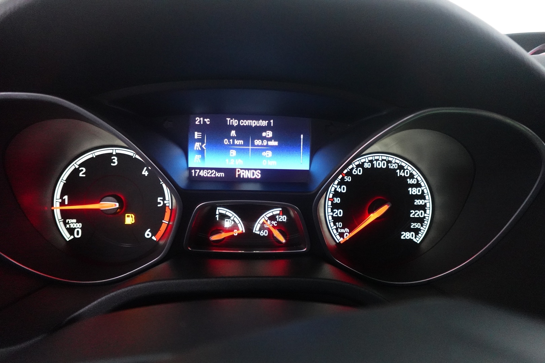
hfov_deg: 84.0
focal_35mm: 20
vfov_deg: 61.9
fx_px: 303
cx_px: 272
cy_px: 182
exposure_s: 1/80
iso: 3200
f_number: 2
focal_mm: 7.6
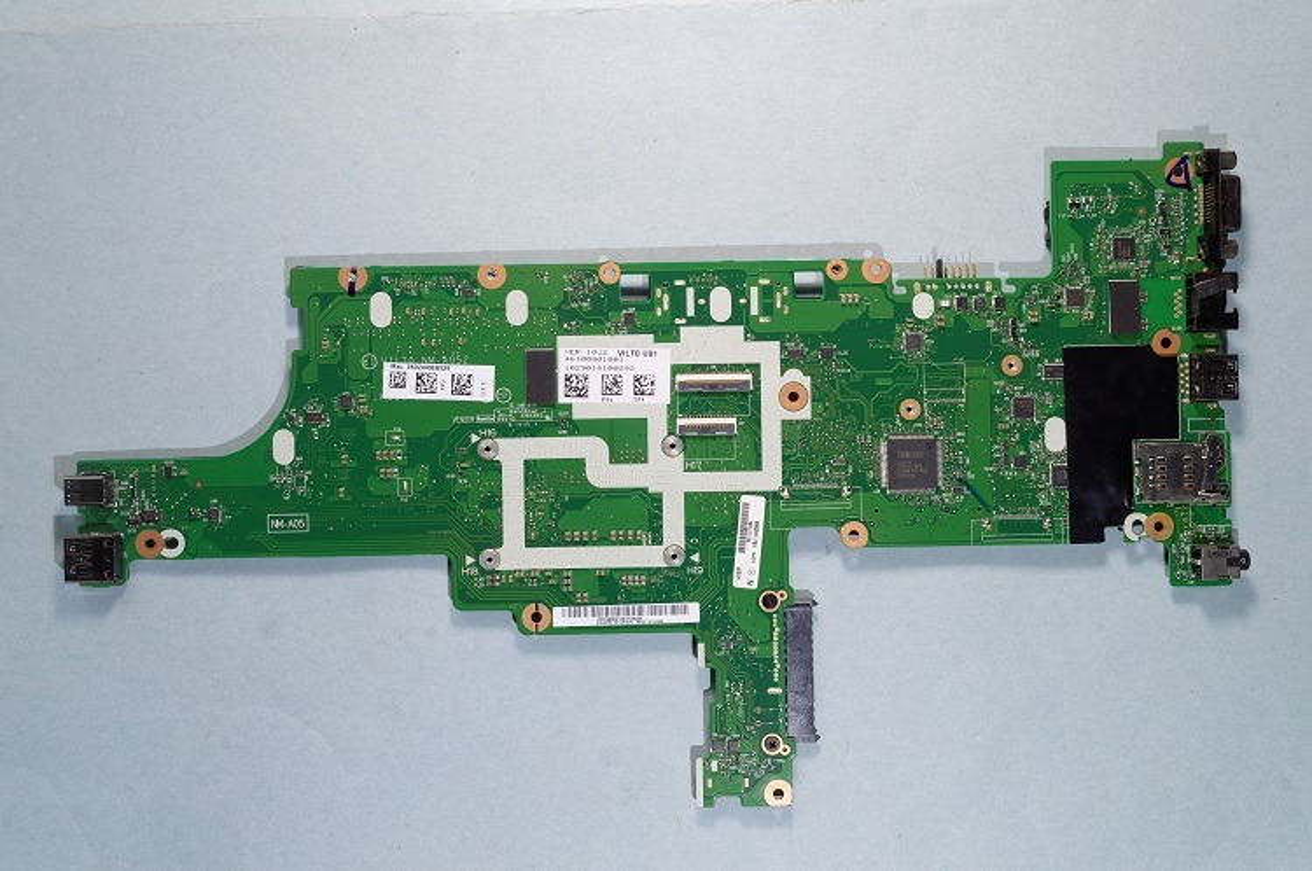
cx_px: 656
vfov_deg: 35.4
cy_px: 436
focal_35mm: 38
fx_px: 1365
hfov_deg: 51.3
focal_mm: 25
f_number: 8
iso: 100
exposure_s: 1/6
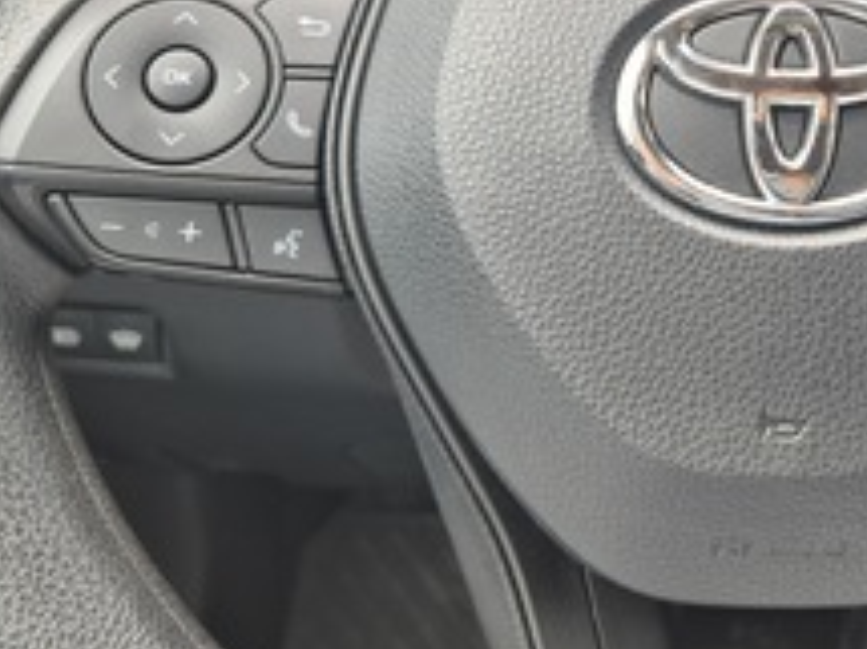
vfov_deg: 30.5
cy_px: 46
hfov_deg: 39.4
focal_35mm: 45
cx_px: 762
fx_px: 1126
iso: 50
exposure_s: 1/180
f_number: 1.8
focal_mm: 5.4
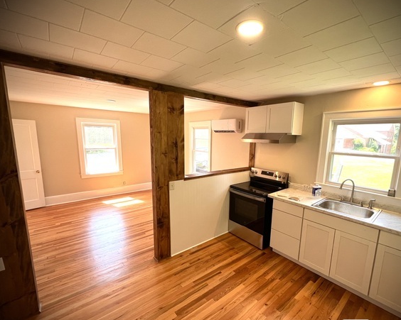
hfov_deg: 96.5
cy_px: 170
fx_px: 178
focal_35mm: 15
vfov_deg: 83.9
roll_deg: -1.0
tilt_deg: -10.7
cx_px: 219
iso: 80
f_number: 1.8
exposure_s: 1/99
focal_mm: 1.57
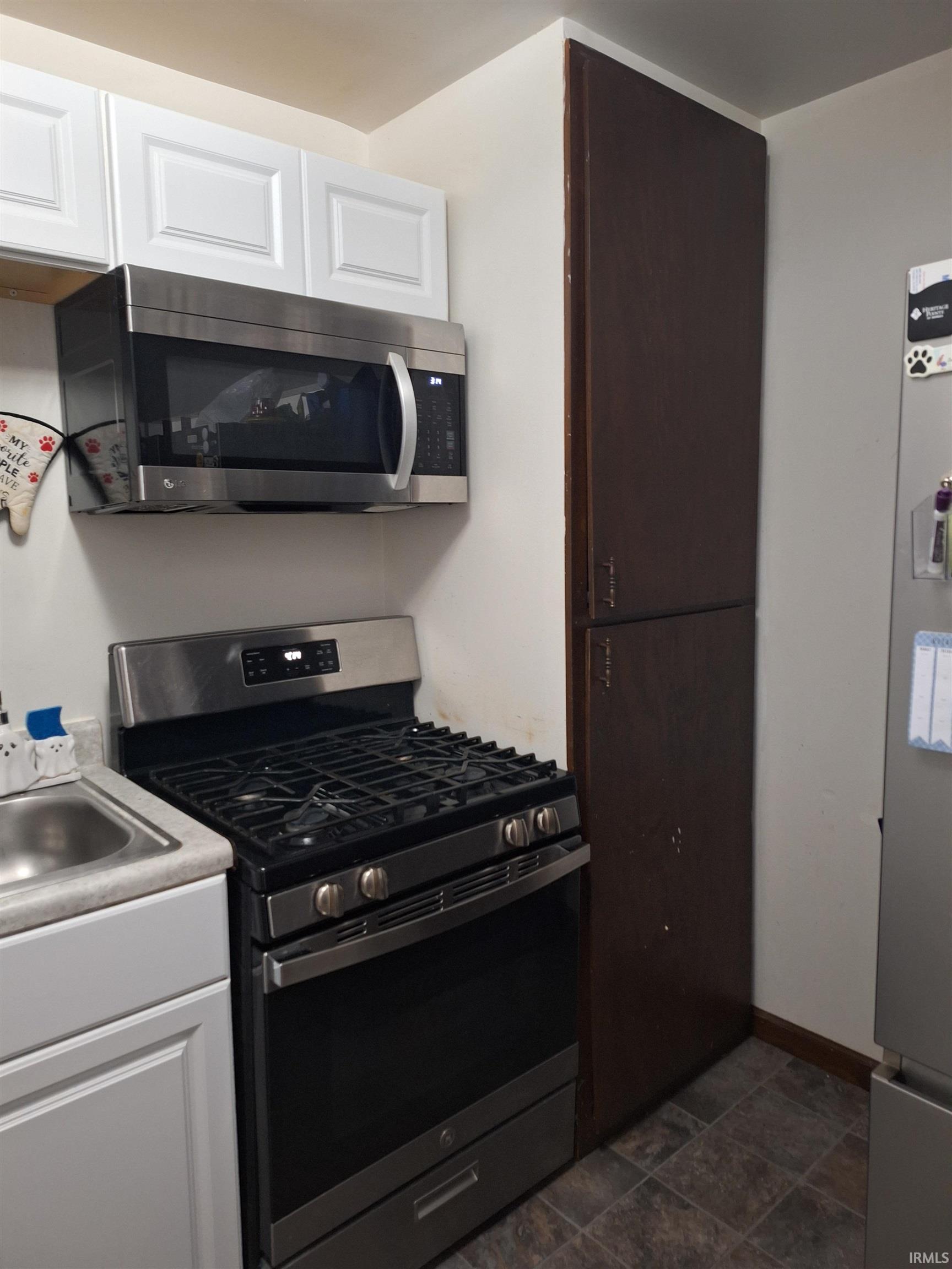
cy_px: 634
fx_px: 843
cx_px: 476
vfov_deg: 73.9
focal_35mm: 23
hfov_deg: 58.9
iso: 400
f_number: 1.8
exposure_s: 1/24
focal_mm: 5.54
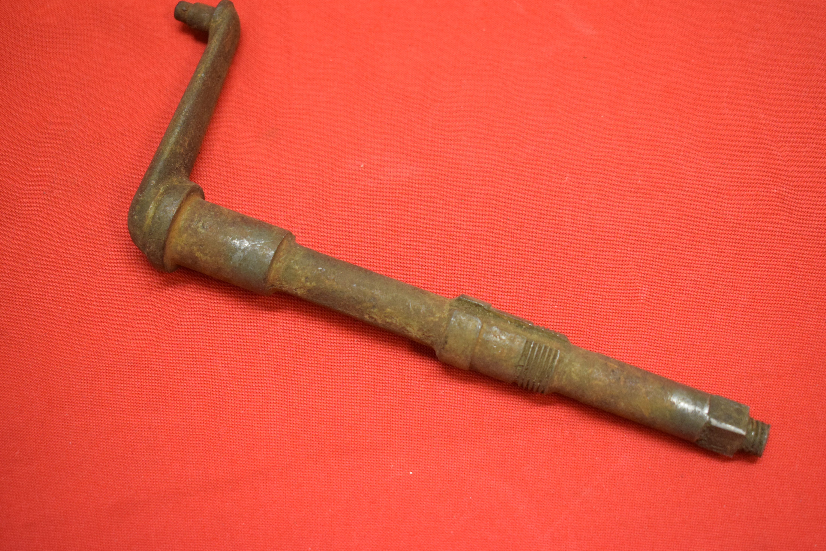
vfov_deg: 27.5
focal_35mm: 49
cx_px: 421
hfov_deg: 40.3
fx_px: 1124
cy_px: 273
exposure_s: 1/125
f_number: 5
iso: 2000
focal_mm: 32
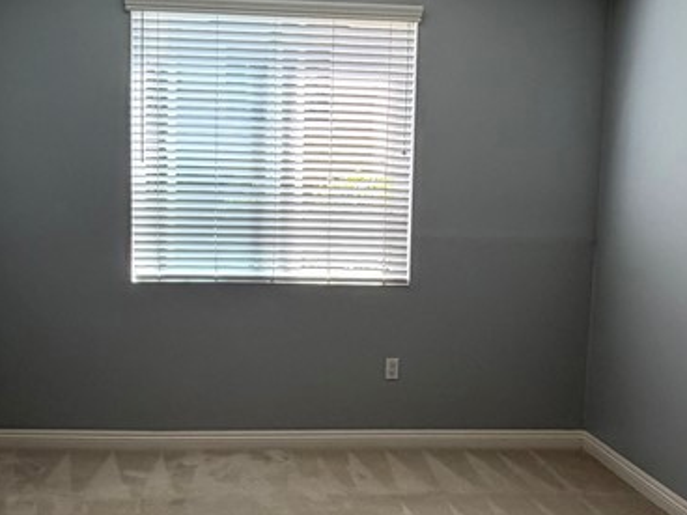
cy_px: 267
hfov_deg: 47.7
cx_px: 287
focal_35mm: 39
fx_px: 774
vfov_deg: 36.8
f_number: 2.2
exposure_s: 1/120
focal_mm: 2.22
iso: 125
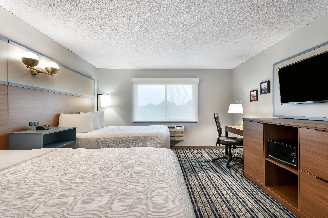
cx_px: 164
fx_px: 150
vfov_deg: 72.0
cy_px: 109
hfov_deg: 95.0
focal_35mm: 16
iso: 500
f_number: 8
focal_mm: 16.5
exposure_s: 1/8
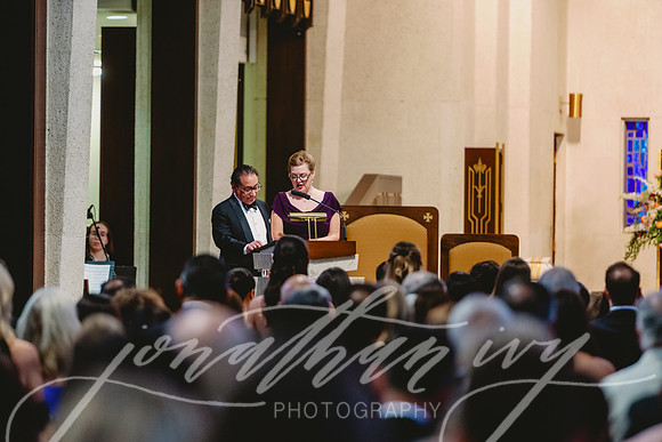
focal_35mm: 213
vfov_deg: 6.4
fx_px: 3922
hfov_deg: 9.6
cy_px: 236
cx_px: 309
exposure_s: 1/160
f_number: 2.8
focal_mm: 200
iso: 2000
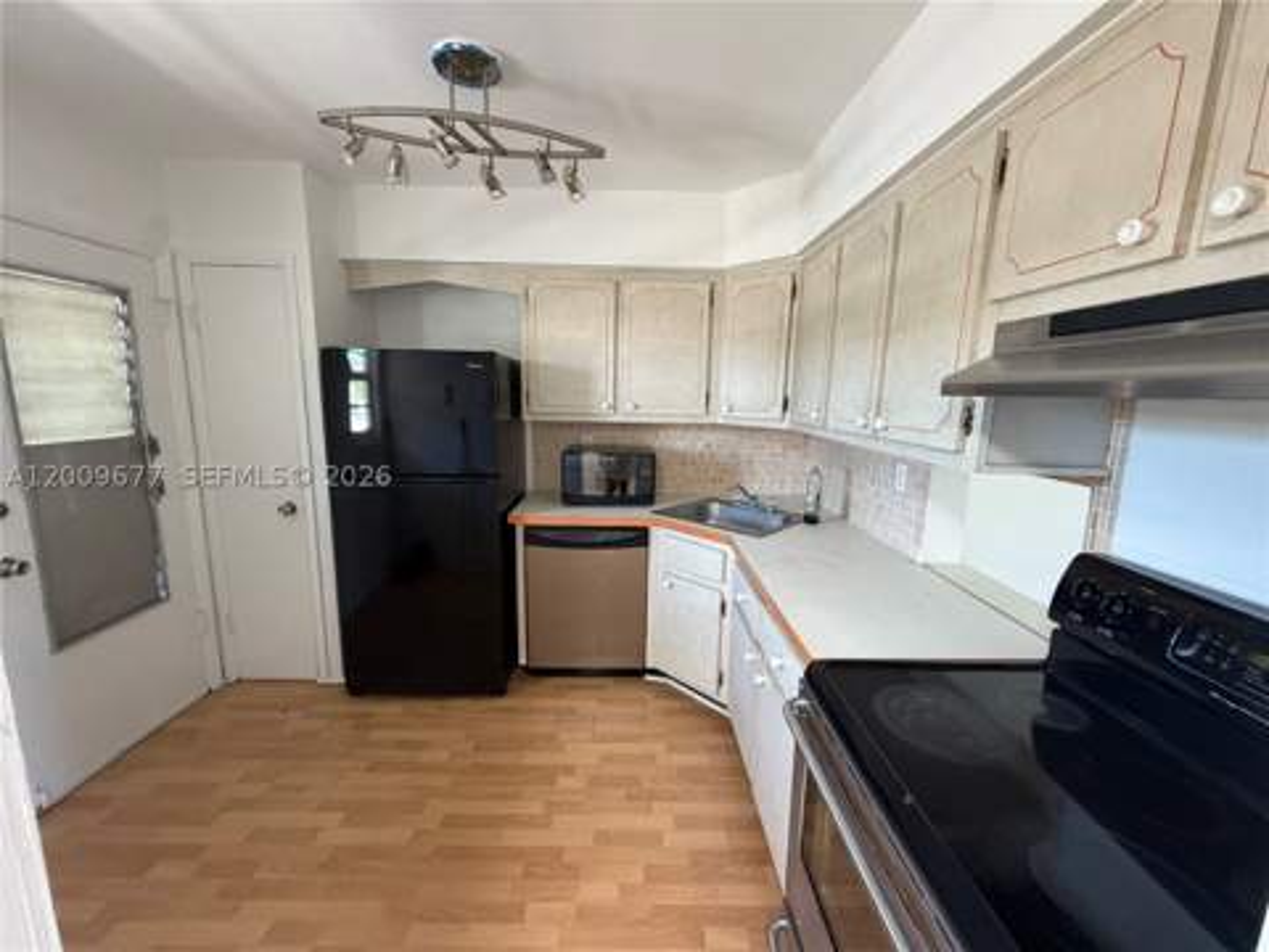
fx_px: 513
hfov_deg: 102.1
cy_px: 476
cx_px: 634
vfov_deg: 85.7
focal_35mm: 14
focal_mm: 2.22
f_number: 2.2
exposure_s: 1/60
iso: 400
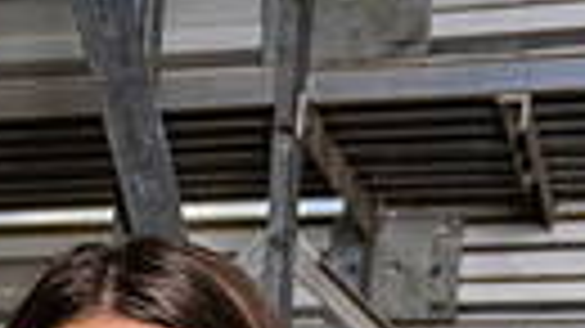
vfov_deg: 8.7
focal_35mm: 116
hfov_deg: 18.1
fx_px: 1799
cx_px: 27
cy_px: 971
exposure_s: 1/250
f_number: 5.6
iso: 100
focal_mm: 32
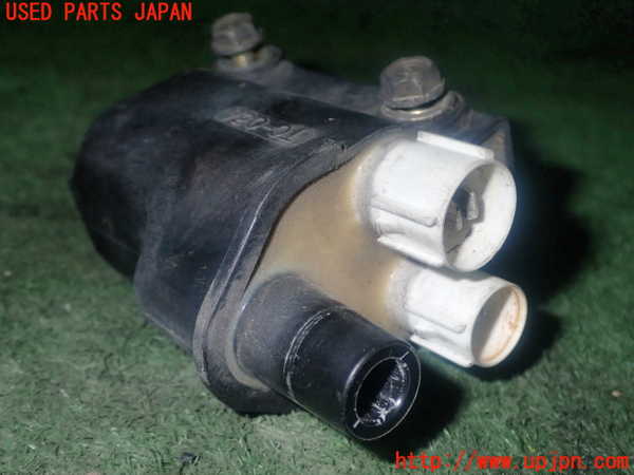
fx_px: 861
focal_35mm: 47
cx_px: 317
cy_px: 238
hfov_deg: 40.4
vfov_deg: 30.9
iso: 200
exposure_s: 1/50
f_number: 9
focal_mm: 8.4
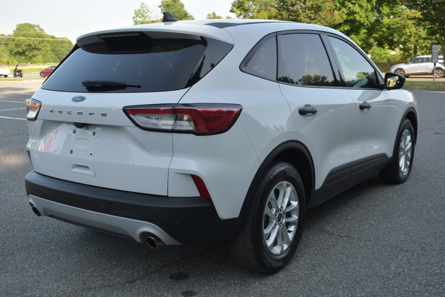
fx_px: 501
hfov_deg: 47.9
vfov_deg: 33.0
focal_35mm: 40
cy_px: 148
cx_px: 222
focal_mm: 27
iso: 100
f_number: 5.6
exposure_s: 1/125
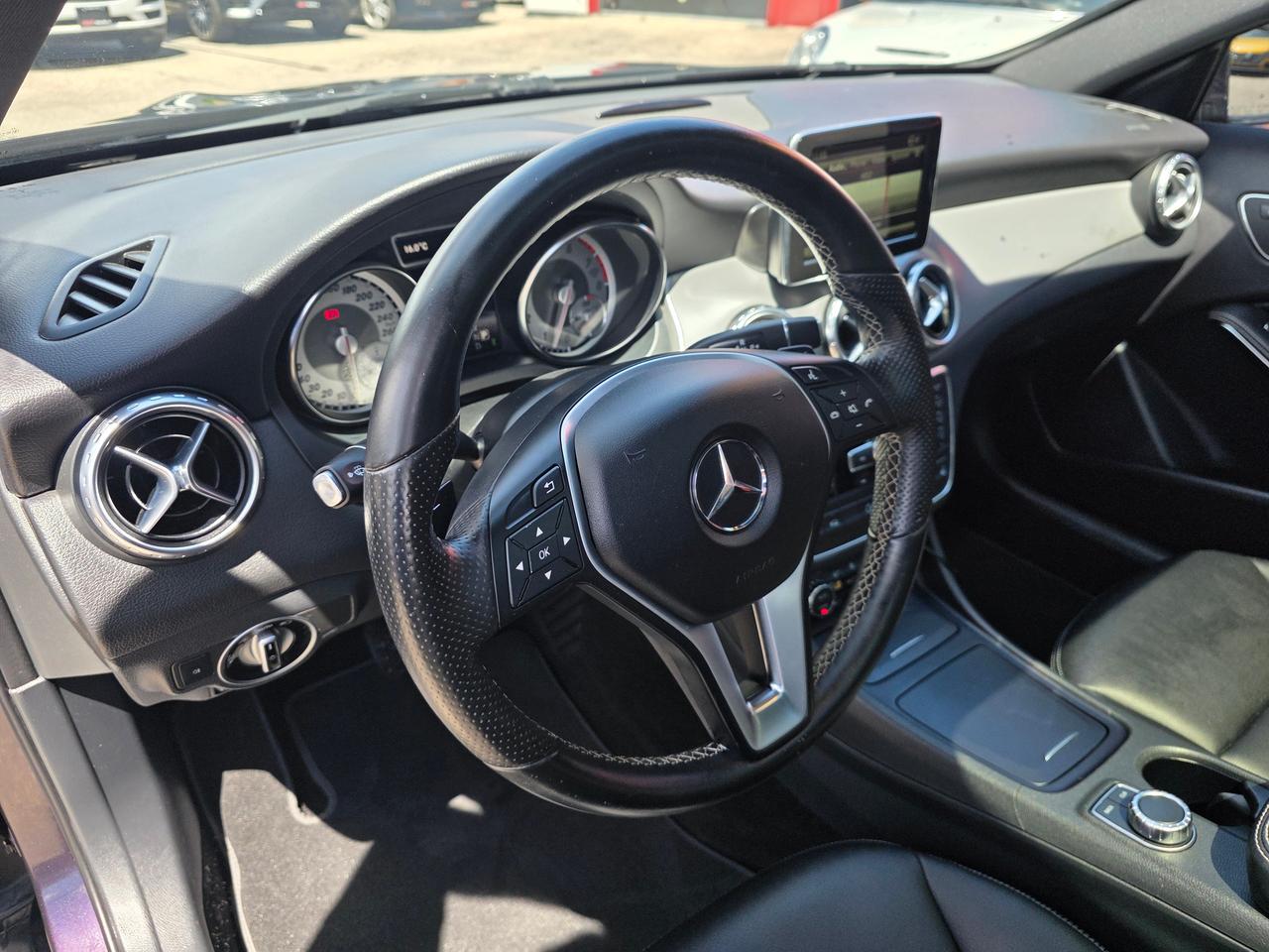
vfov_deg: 58.9
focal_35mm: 23
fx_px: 843
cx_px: 634
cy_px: 476
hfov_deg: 73.9
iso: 50
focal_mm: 6.3
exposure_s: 1/359
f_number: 1.7
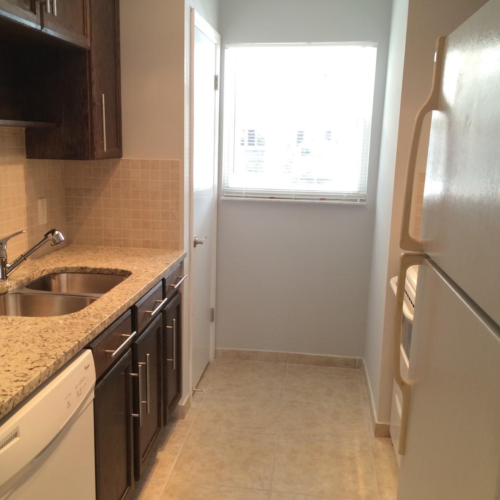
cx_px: 223
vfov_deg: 47.2
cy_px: 254
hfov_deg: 47.1
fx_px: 572
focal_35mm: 35
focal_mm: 4.15
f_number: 2.2
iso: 80
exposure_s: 1/30
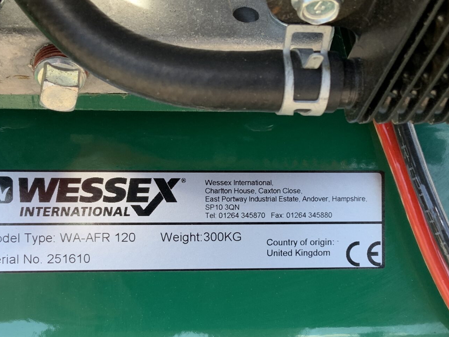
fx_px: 752
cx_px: 215
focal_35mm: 58
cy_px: 213
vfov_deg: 25.1
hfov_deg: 33.2
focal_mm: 3
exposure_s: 1/190
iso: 16
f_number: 1.8
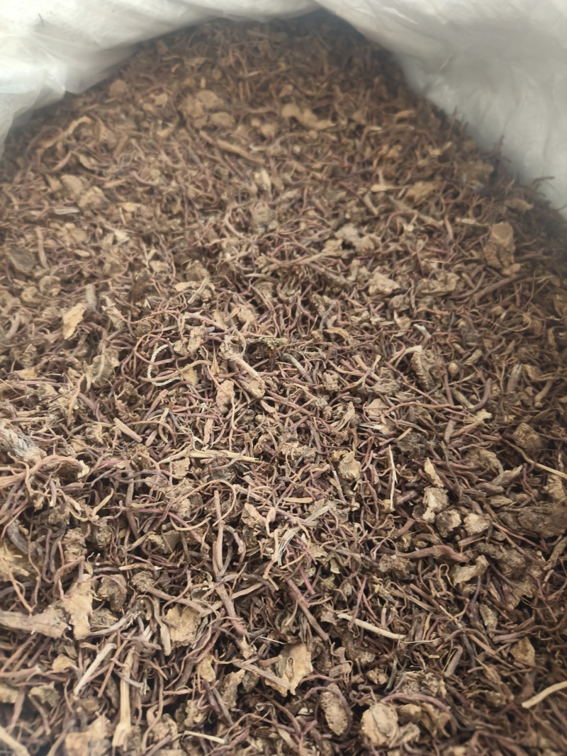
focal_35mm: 24
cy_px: 378
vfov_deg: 71.6
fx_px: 524
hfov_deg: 56.8
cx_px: 284
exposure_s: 1/33.3
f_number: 1.8
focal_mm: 5.59
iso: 1250
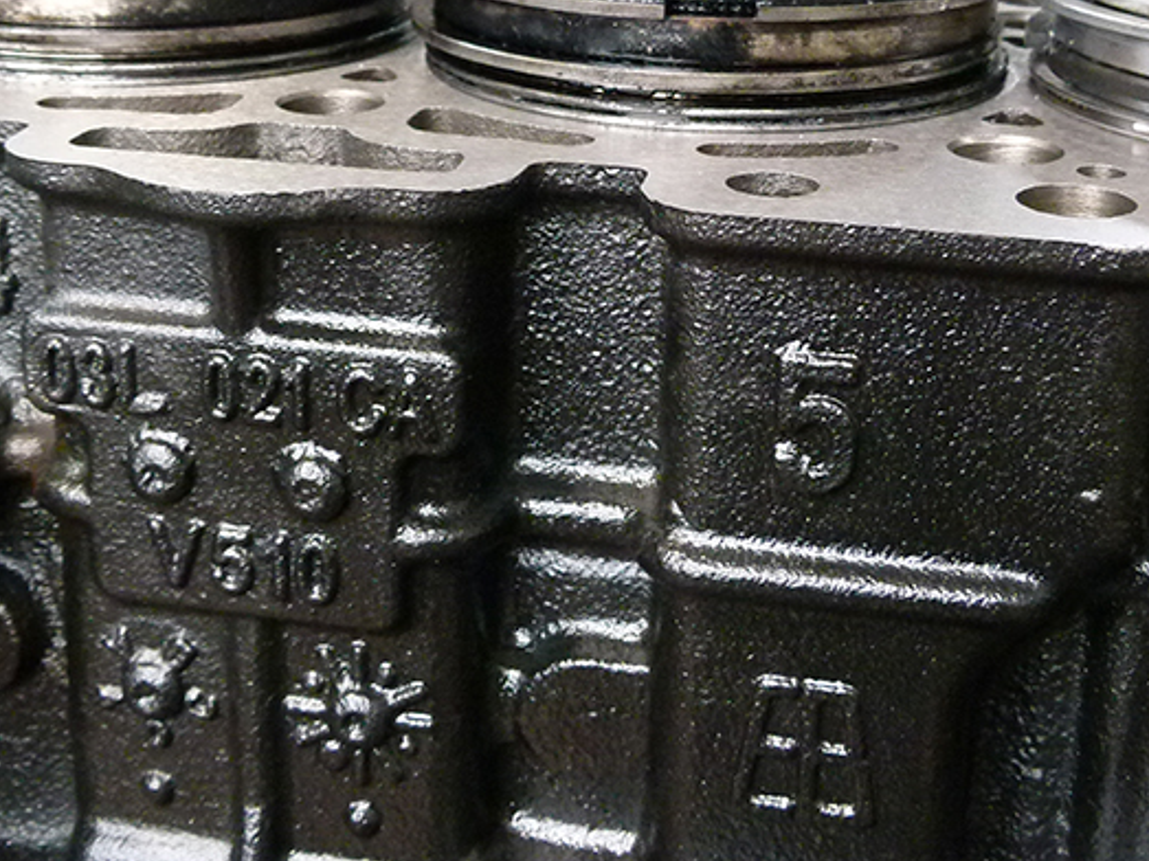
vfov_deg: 22.5
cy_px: 275
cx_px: 617
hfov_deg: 29.8
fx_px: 2157
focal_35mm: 65
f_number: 3
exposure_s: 1/60
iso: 400
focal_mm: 6.2
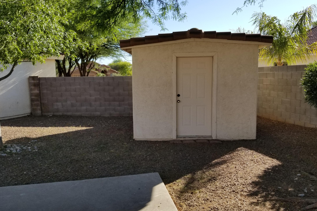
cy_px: 112
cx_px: 154
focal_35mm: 28
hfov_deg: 65.5
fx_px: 247
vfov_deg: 46.4
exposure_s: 1/1821
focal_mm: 4.3
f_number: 1.7
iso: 50
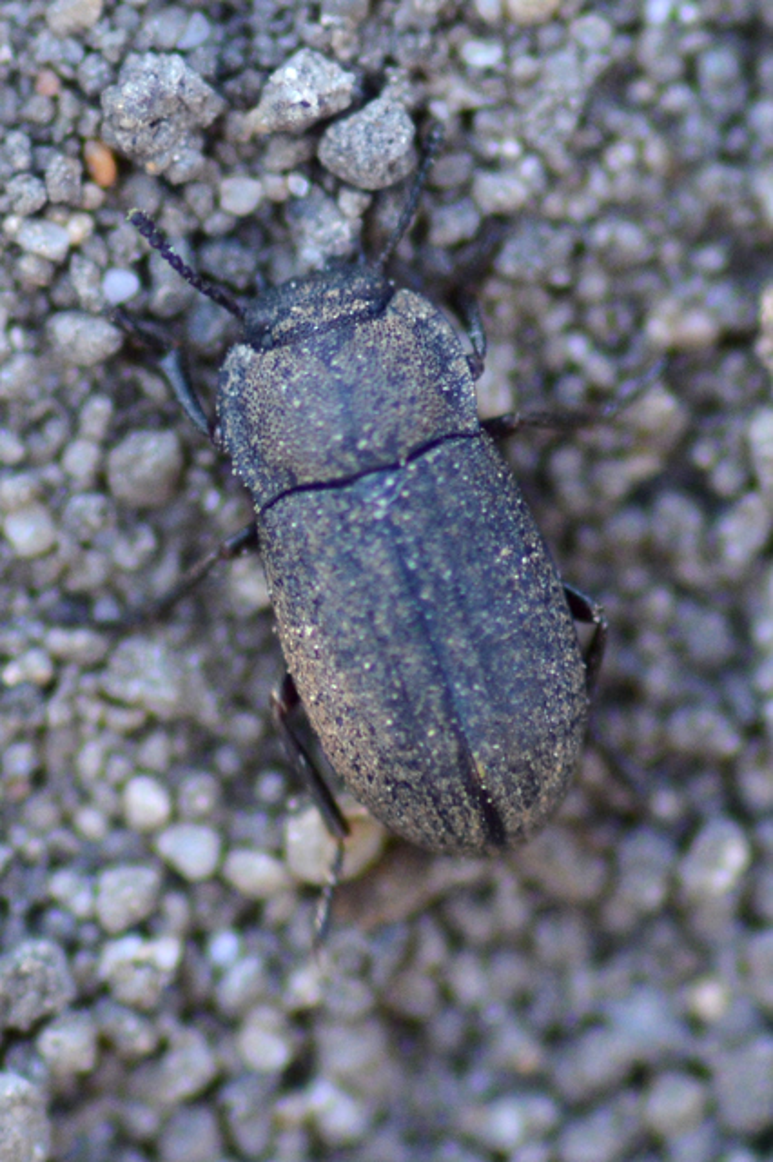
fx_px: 4836
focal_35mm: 150
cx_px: 386
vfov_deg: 13.7
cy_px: 581
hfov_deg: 9.1
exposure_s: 1/320
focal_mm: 100
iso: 400
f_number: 4.8
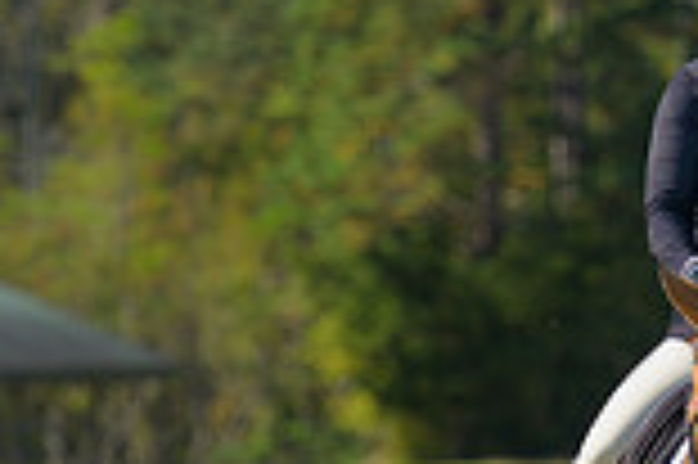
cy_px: 274
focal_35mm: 717
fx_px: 13887
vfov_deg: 1.9
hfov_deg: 2.9
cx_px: 768
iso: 200
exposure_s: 1/400
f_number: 4
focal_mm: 155
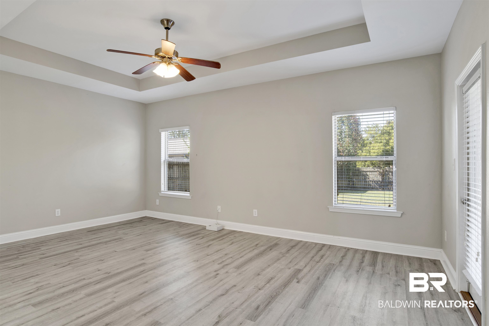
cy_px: 163
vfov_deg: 67.4
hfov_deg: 90.0
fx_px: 244
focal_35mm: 18
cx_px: 244
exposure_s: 1/6
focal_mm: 18
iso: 200
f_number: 11
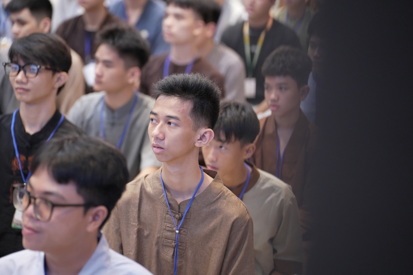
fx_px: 1262
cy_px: 138
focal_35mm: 110
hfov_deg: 18.6
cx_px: 206
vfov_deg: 12.5
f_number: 2.8
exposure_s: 1/125
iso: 4000
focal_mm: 110
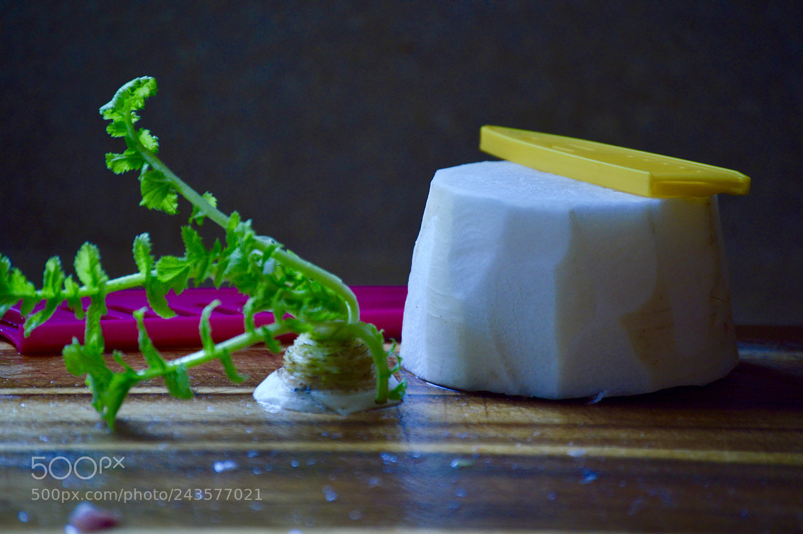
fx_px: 4513
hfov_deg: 10.2
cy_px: 267
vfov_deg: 6.8
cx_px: 402
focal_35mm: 202
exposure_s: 1/100
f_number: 5
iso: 400
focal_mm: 135
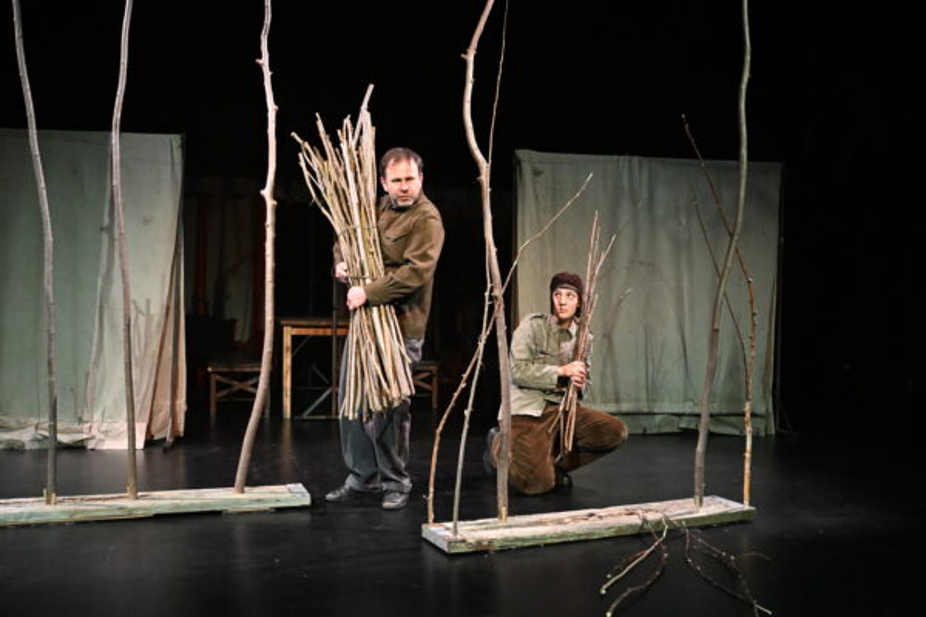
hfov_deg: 53.1
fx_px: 926
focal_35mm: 36
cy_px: 308
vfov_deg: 36.9
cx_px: 463
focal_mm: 24
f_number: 4
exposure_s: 1/60
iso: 5000
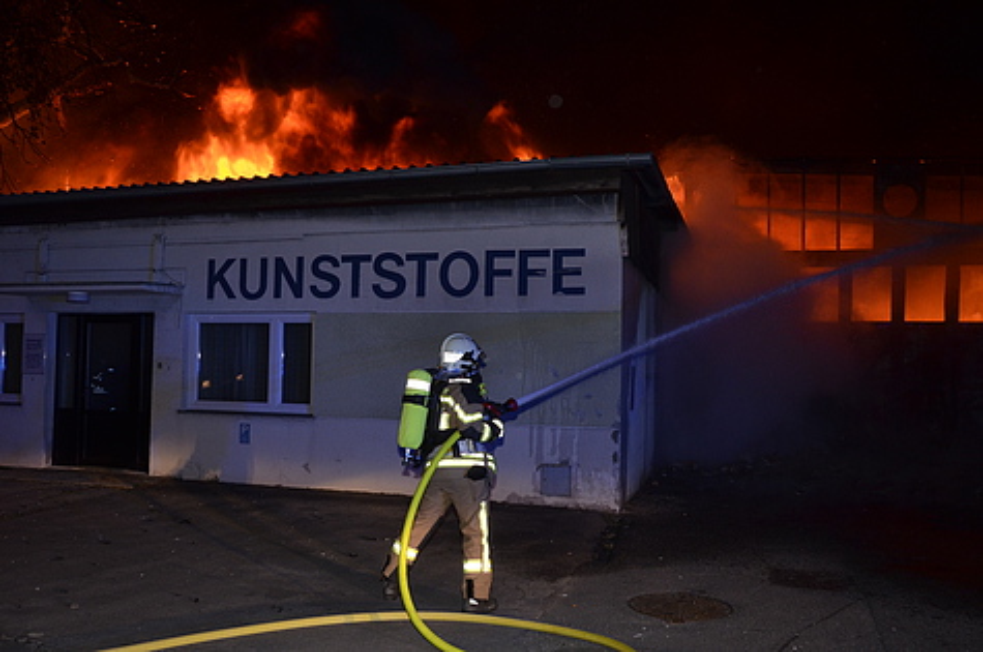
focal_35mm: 30
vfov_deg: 43.5
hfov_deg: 62.0
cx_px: 492
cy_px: 326
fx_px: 818
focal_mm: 20
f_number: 7.1
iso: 1000
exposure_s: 1/60
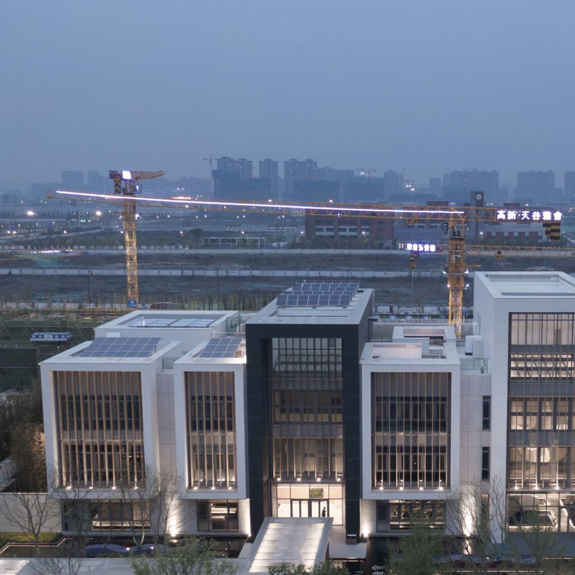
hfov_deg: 31.6
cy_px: 368
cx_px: 428
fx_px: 996
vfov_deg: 32.0
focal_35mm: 53
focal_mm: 10.26
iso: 100
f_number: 2.8
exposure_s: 1/5
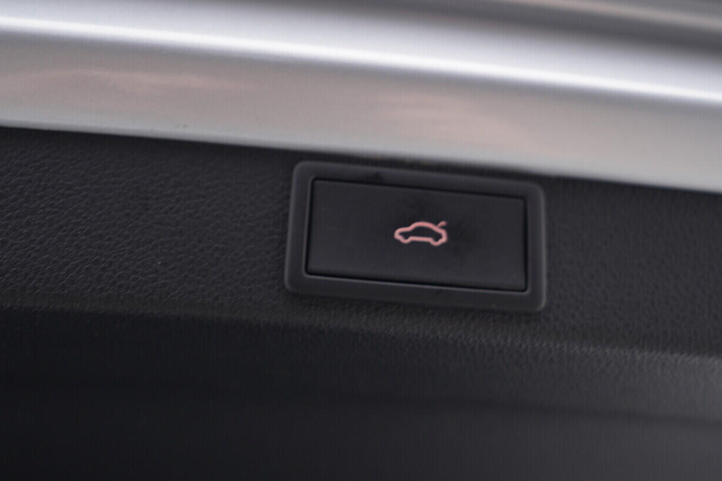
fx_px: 842
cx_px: 376
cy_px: 206
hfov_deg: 46.4
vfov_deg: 31.9
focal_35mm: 42
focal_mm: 24
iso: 125
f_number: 3.2
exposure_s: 1/40
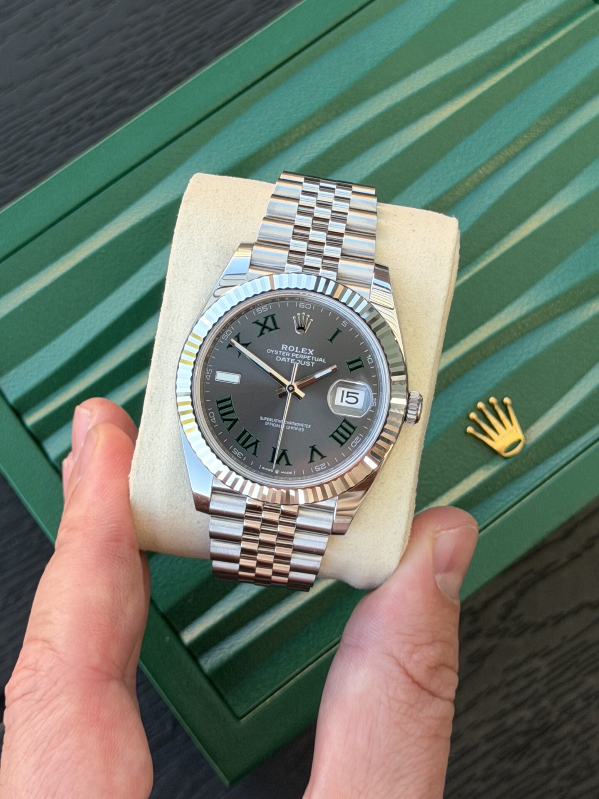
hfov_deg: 30.3
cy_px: 400
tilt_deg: -76.3
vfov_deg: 39.7
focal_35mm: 48
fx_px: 1107
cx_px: 300
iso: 64
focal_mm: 6.76
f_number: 1.78
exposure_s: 1/439
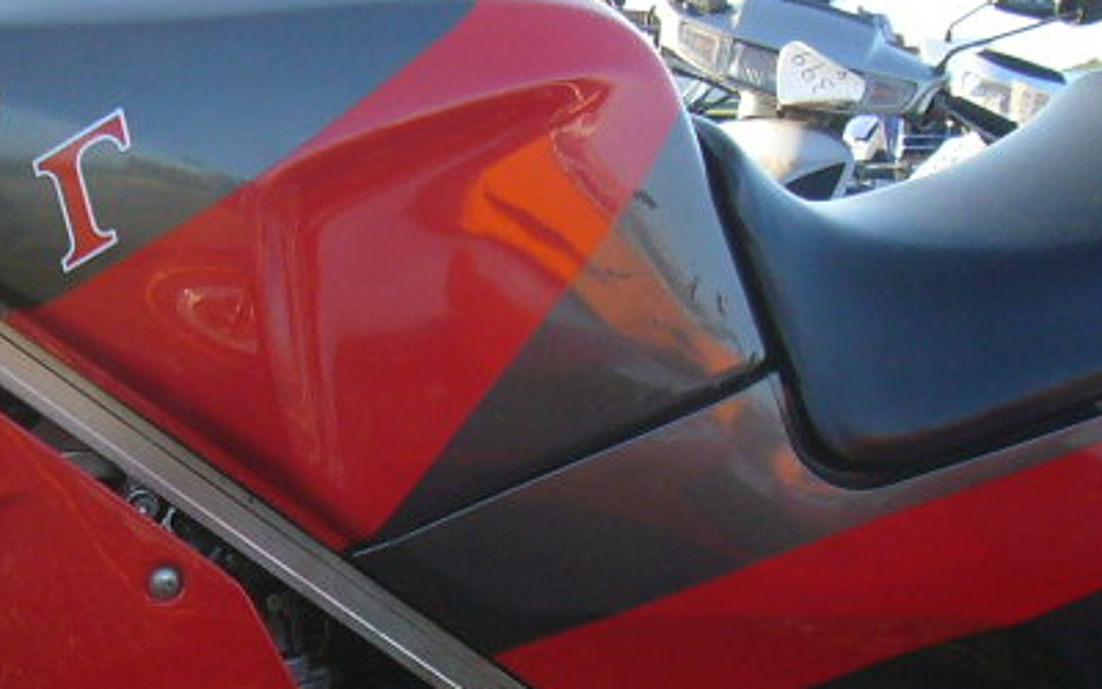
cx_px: 124
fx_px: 2853
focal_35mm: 95
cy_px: 554
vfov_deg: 13.7
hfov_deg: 21.4
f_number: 2.8
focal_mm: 4.6
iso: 80
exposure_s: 1/200
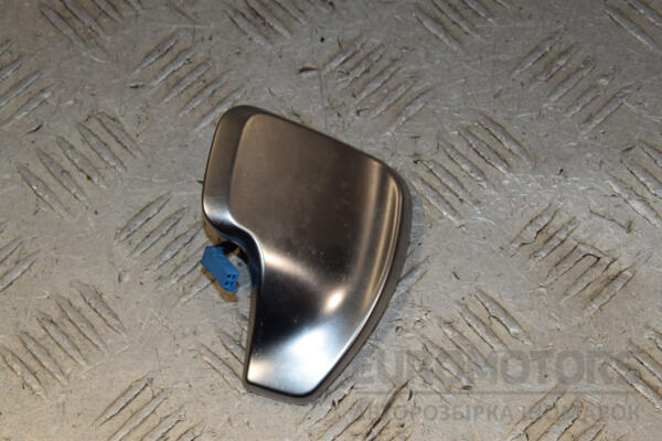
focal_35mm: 105
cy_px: 220
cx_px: 331
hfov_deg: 19.5
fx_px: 1931
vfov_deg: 13.0
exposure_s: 1/200
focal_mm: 70
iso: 800
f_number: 13
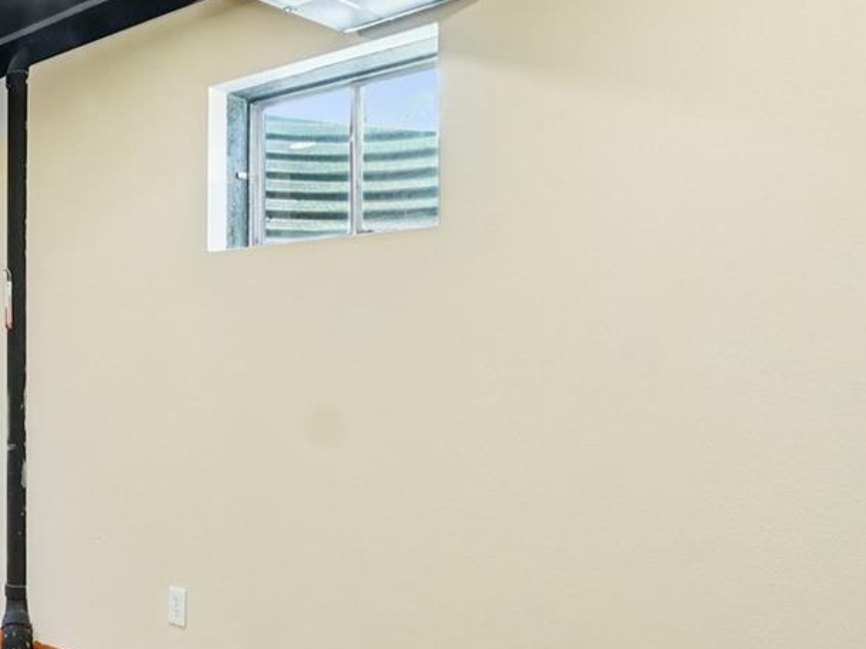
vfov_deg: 37.6
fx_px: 950
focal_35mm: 38
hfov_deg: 46.1
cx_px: 156
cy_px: 378
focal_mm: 10
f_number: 8
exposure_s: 1/8
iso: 800
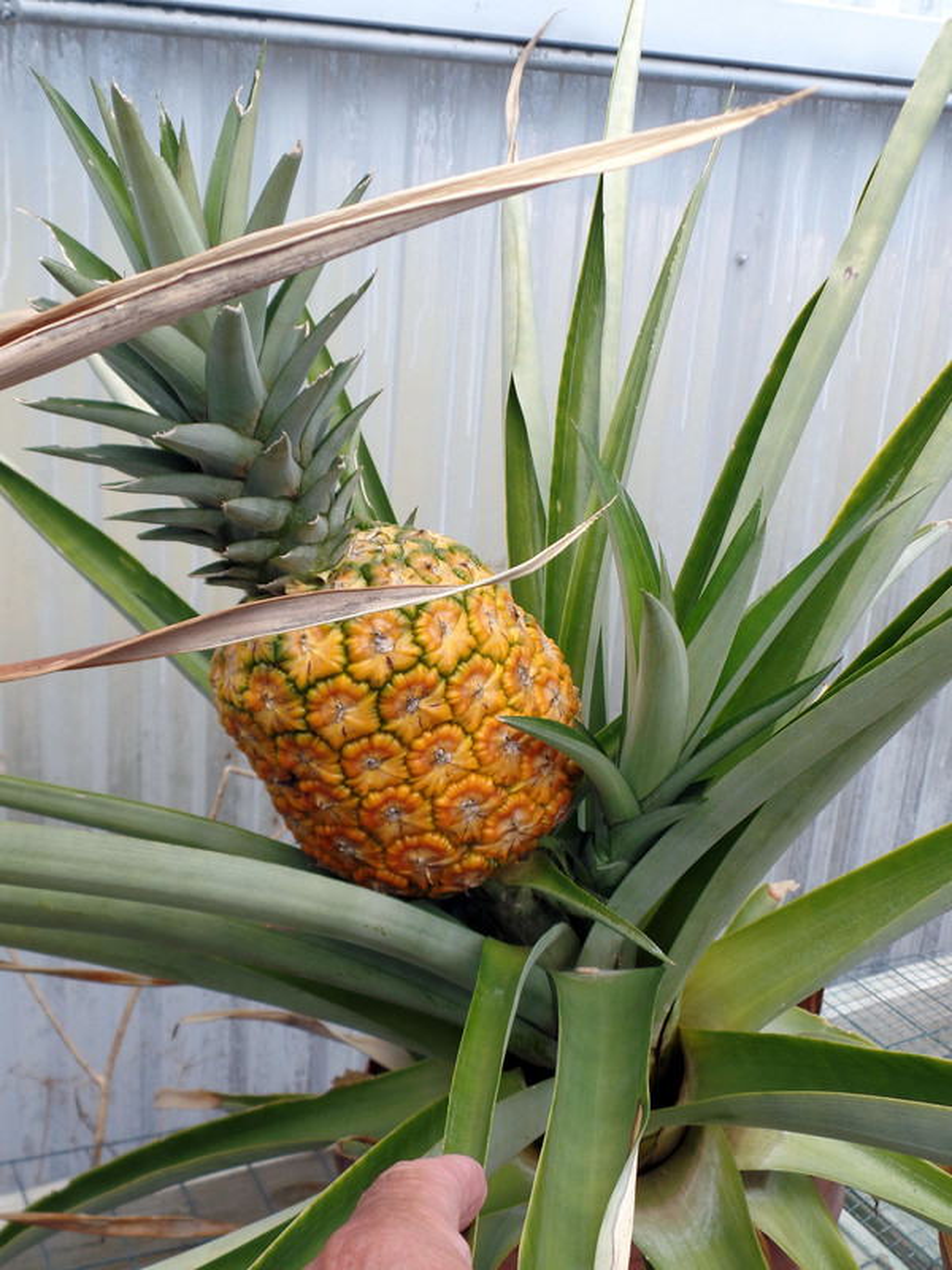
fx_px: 1540
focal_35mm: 42
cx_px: 476
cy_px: 635
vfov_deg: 44.8
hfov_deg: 34.3
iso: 80
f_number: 3.6
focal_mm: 7.5
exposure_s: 1/500
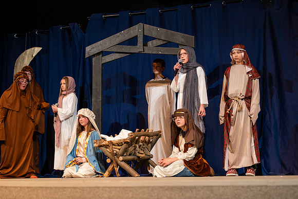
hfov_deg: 23.9
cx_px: 149
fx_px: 704
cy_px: 100
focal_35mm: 85
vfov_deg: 16.1
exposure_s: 1/320
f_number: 2.8
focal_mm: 85
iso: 500
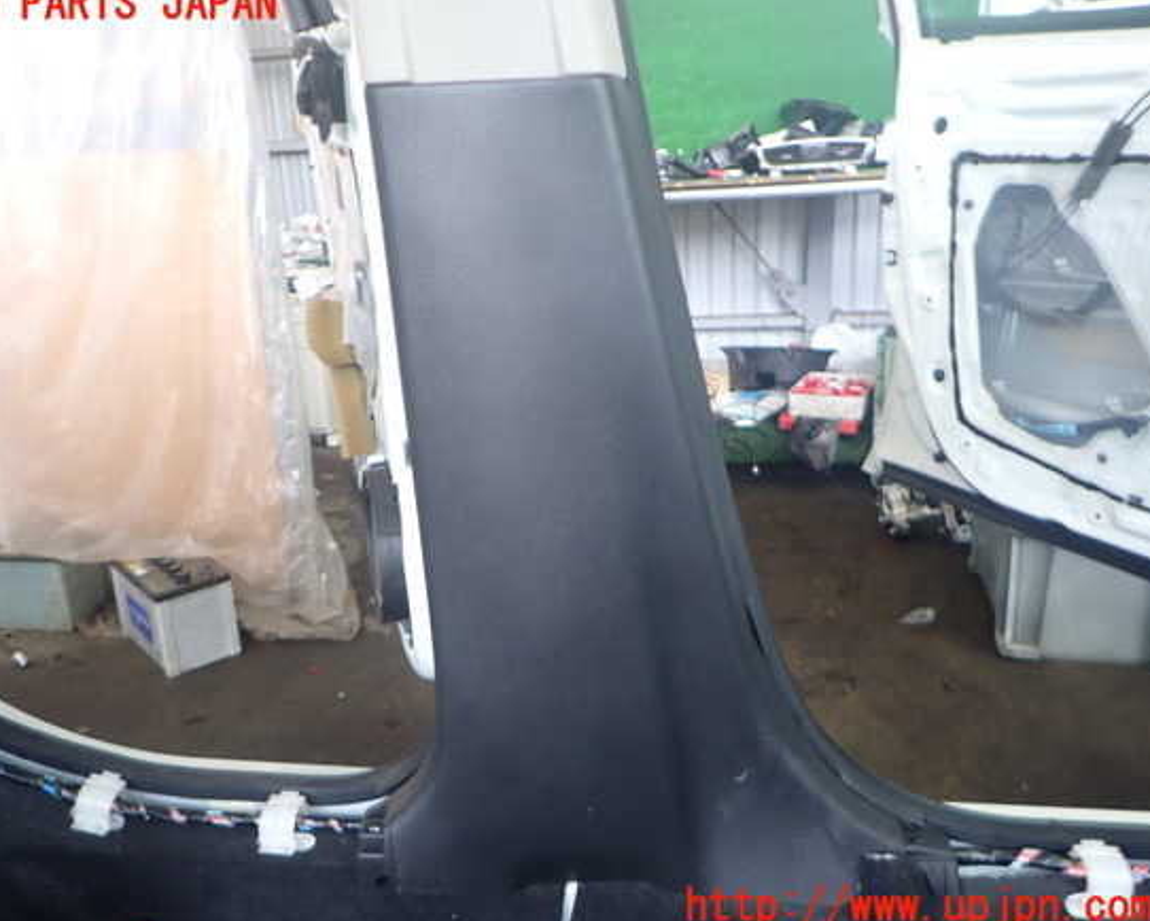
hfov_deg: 64.0
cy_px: 456
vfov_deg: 53.2
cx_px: 528
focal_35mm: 27
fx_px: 919
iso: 125
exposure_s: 1/60
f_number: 2
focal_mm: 4.5
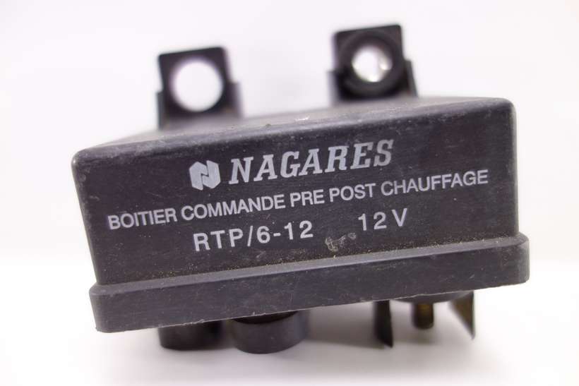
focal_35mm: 28
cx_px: 290
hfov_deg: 65.5
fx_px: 450
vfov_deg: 46.4
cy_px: 193
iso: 125
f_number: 1.8
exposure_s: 1/60
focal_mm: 10.4
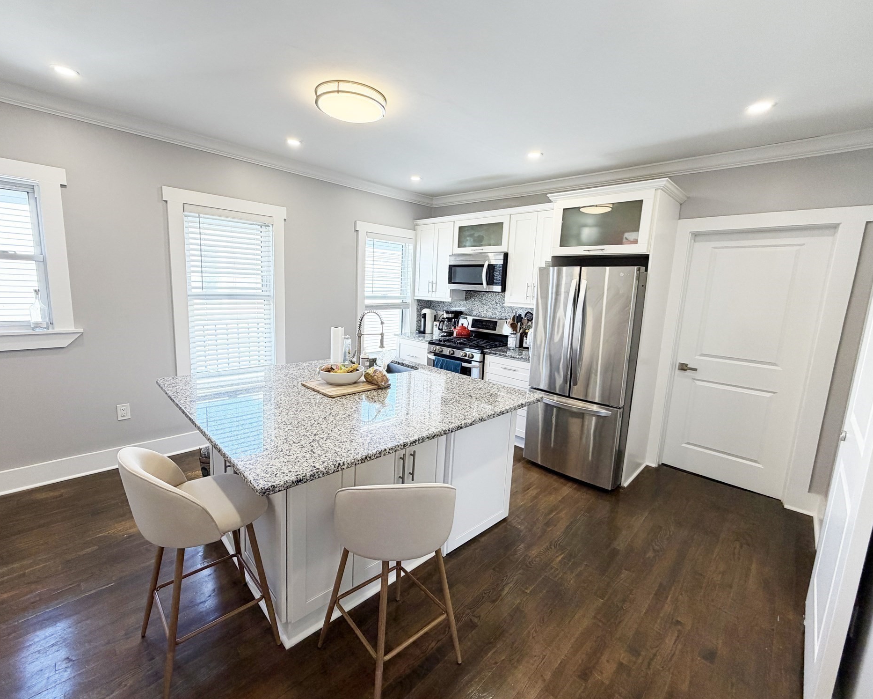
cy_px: 344
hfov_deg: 96.8
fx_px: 388
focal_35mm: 15
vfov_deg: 84.0
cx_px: 421
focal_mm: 2.22
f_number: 2.2
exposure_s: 1/120
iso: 100
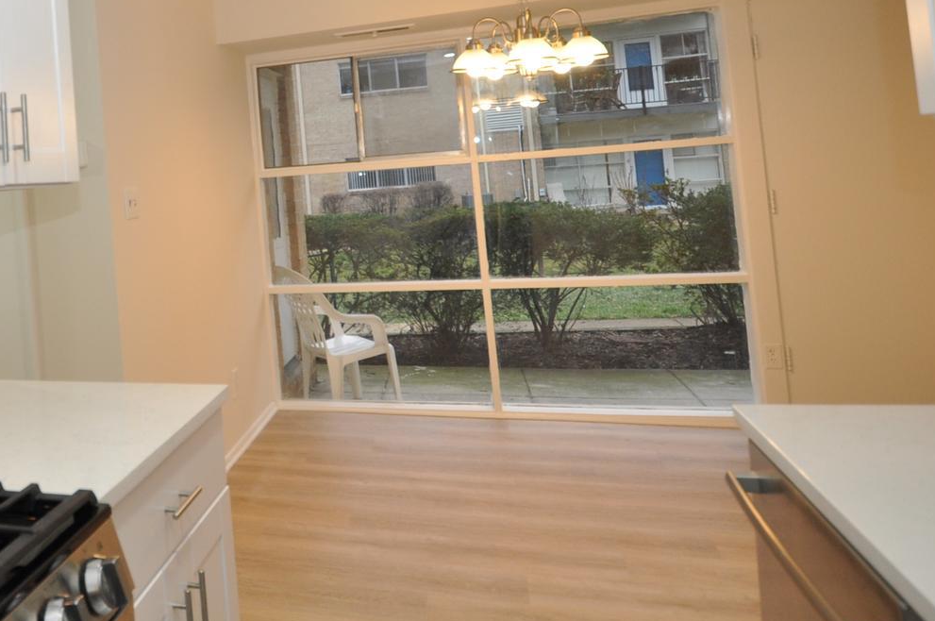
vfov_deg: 40.9
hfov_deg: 54.3
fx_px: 804
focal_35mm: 31
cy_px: 151
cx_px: 133
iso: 400
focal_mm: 10
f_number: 4
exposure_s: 1/80
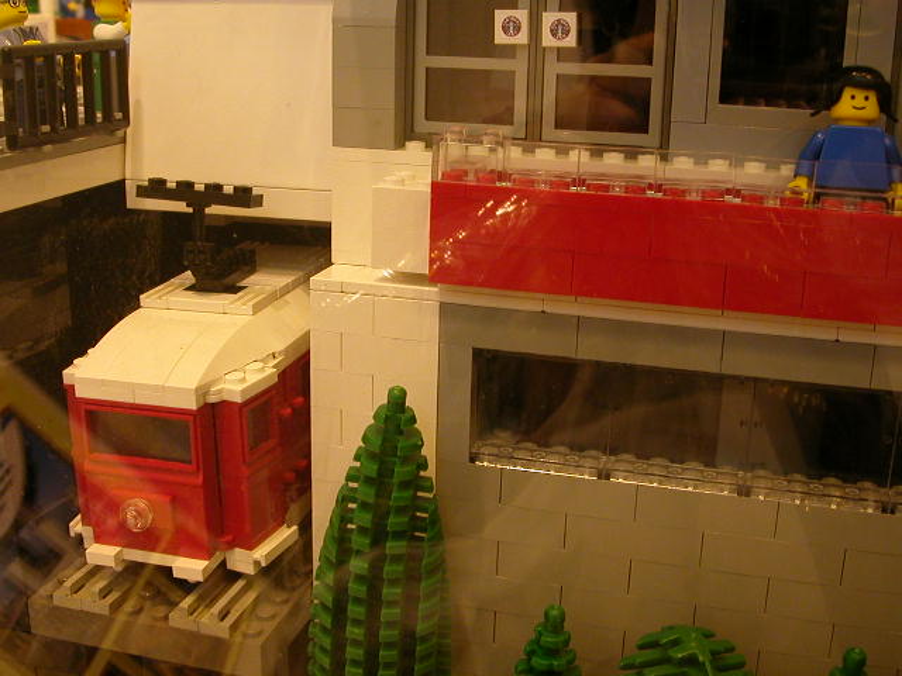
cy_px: 338
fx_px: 1120
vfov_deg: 33.6
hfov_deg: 43.9
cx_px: 451
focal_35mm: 43
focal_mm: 6.6
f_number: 2.9
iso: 214
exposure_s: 1/27.3
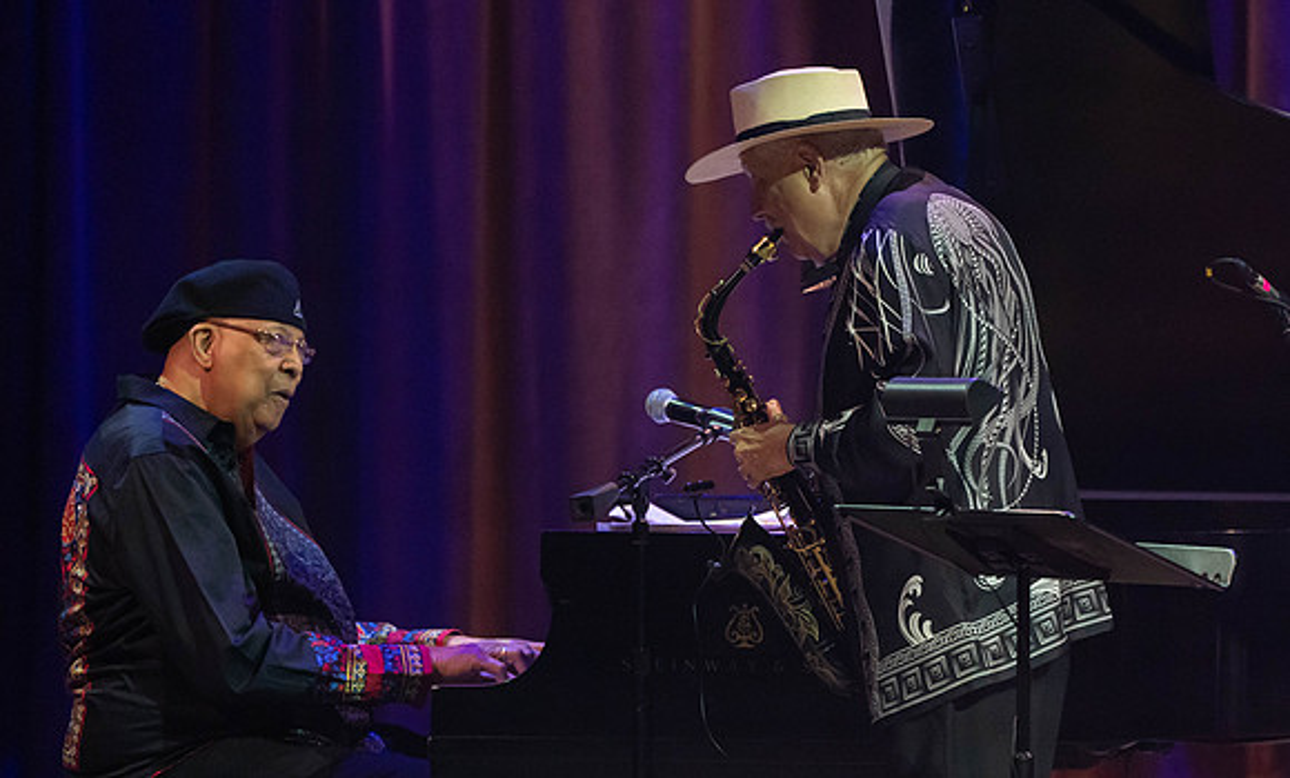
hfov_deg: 4.7
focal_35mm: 448
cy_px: 432
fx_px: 15595
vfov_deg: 2.9
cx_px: 752
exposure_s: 1/320
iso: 3200
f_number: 5.6
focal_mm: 321
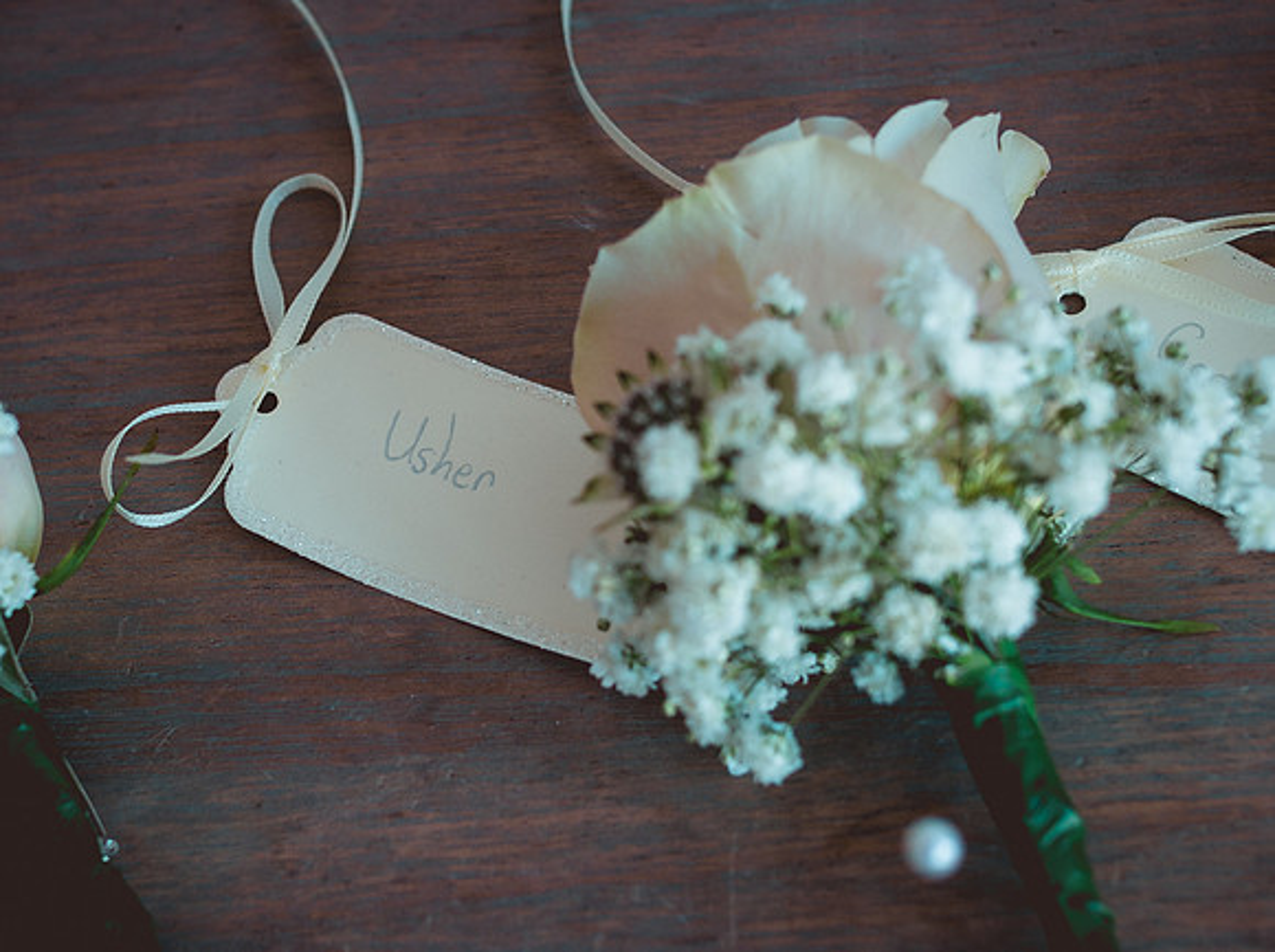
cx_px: 445
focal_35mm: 80
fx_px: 2940
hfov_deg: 24.4
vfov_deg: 18.4
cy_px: 488
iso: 160
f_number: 3.2
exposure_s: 1/160
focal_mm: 35
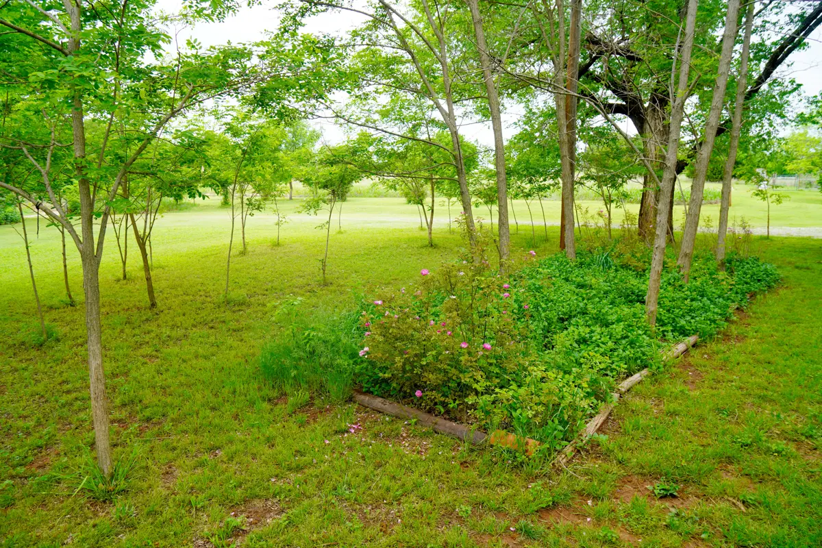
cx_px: 411
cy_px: 274
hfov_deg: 73.7
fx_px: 548
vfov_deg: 53.1
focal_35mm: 24
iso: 100
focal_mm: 16
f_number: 5
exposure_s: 1/80
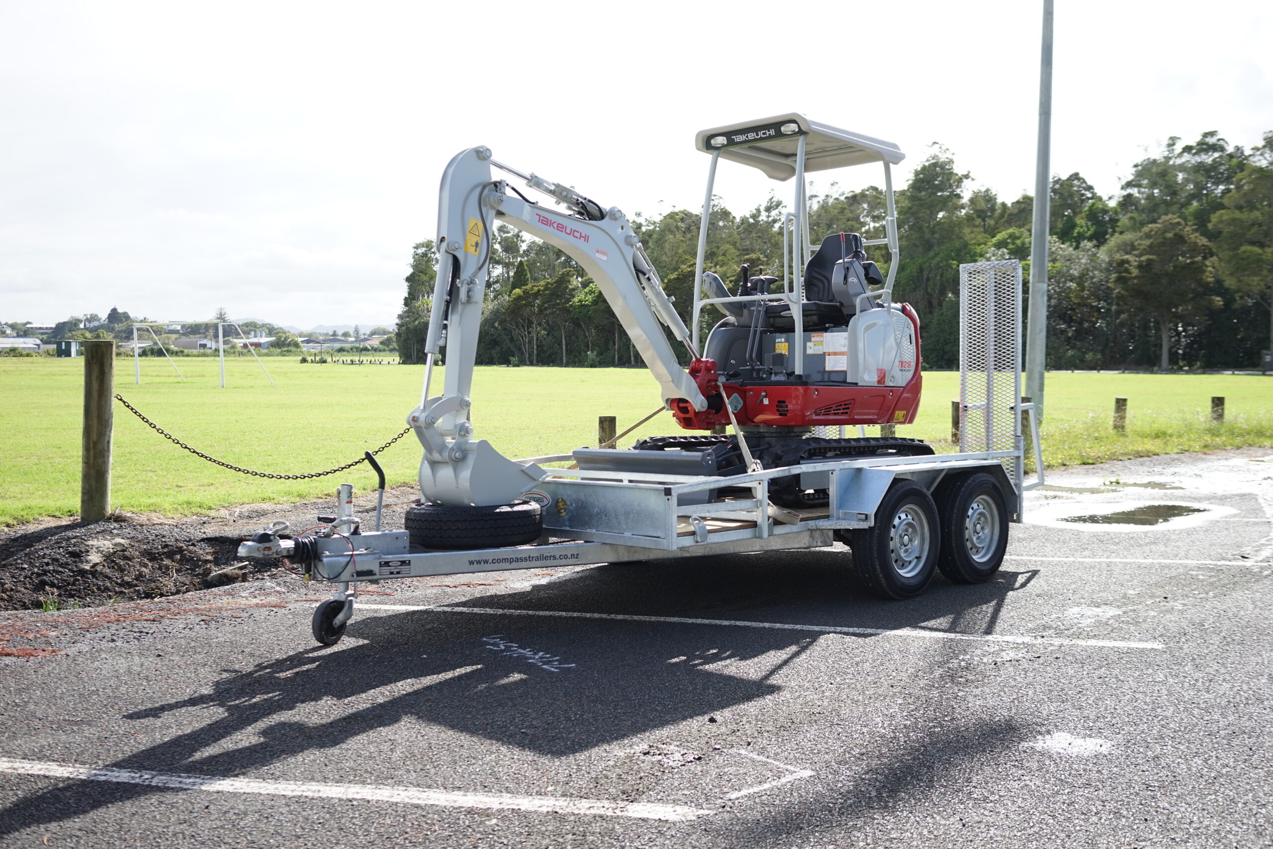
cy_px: 424
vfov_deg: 37.9
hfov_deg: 54.4
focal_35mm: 35
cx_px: 636
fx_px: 1238
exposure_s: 1/400
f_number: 4
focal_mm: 35
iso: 100
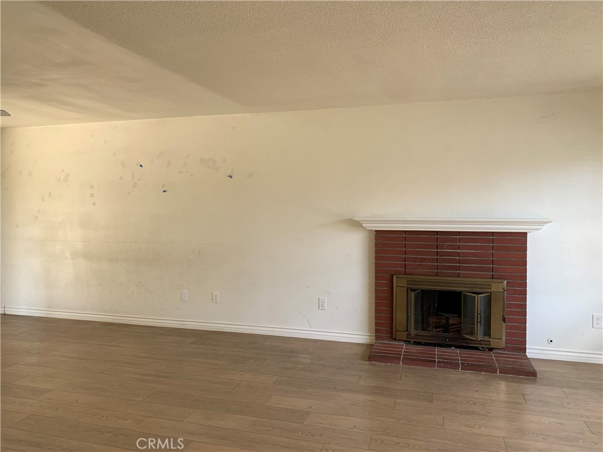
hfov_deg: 67.3
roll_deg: +0.9
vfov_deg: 53.1
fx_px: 453
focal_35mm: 26
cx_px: 302
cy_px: 226
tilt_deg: +0.4
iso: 80
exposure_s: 1/121
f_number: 1.8
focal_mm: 4.25
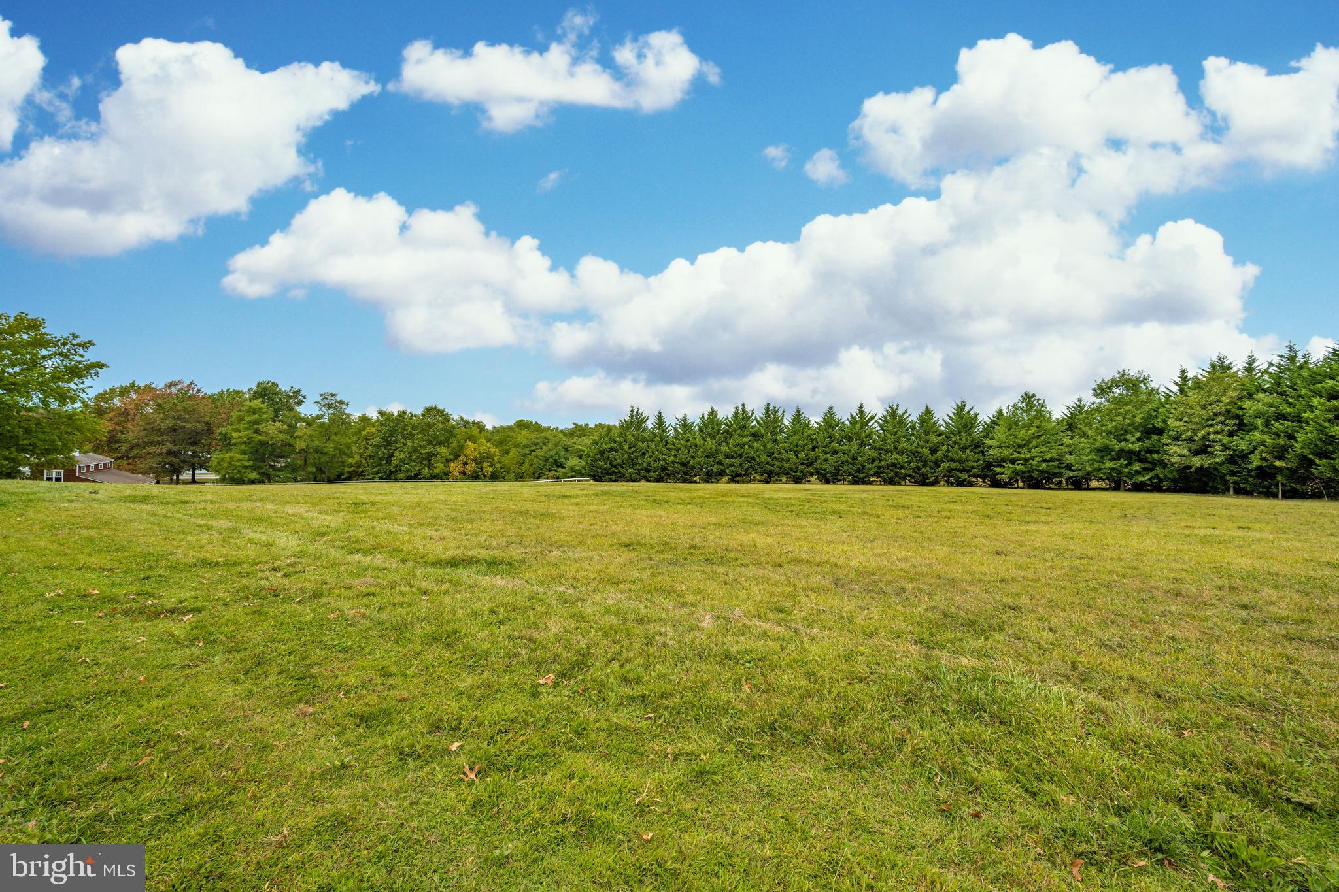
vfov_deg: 81.2
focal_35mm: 14
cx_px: 670
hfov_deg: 104.3
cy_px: 446
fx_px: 521
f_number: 8
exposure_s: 1/160
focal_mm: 14
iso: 64
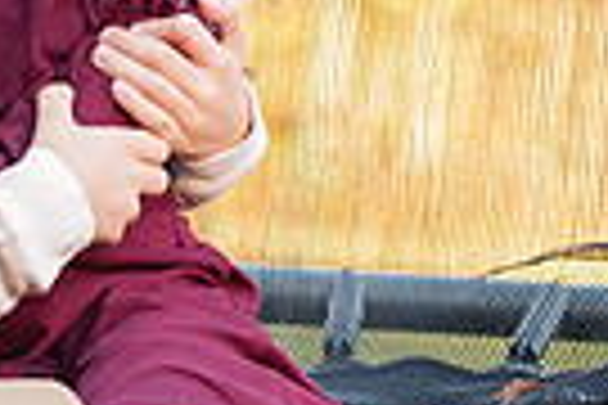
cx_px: -81
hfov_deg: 6.8
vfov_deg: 4.6
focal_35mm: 300
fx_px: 5066
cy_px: 74
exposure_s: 1/200
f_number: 3.5
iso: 800
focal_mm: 70
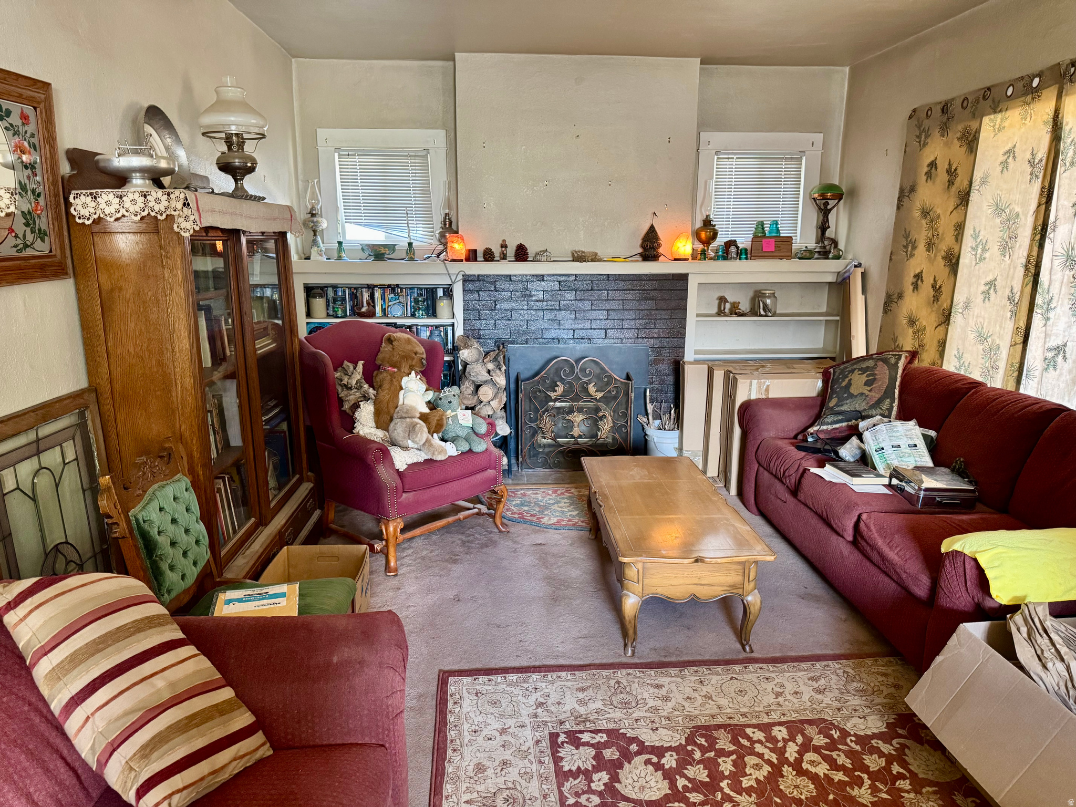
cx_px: 538
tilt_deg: -12.6
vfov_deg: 56.8
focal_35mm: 24
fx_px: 746
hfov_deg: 71.6
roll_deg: +0.4
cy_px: 404
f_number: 1.78
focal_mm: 6.76
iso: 640
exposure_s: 1/40
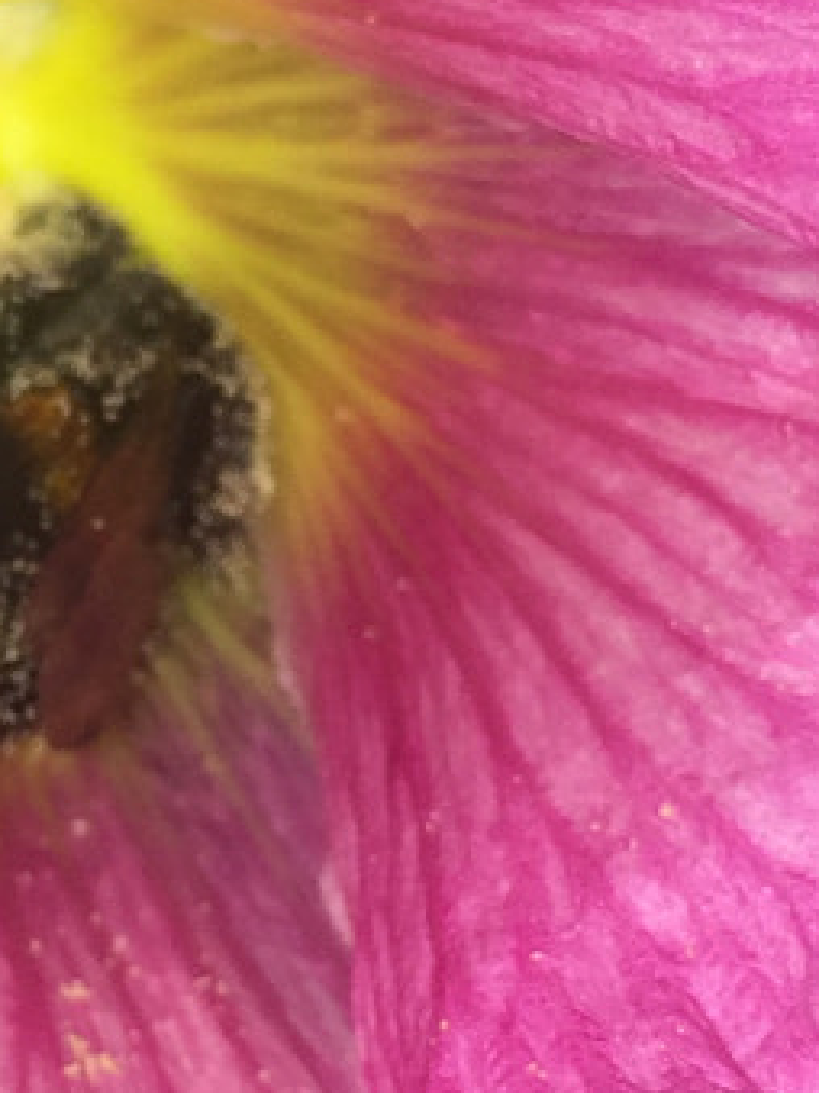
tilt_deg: -3.7
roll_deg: +1.1
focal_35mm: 137
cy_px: 416
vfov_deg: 14.4
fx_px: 4325
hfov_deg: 10.7
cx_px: 39
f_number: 2.2
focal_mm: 4.15
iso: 32
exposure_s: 1/97
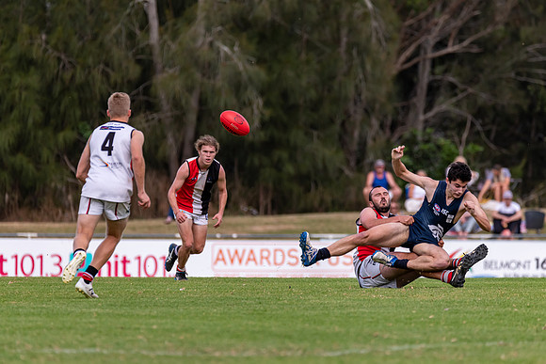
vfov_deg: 3.1
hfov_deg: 4.6
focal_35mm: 448
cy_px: 178
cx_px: 278
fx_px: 6800
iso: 800
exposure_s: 1/1600
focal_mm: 420
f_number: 6.3
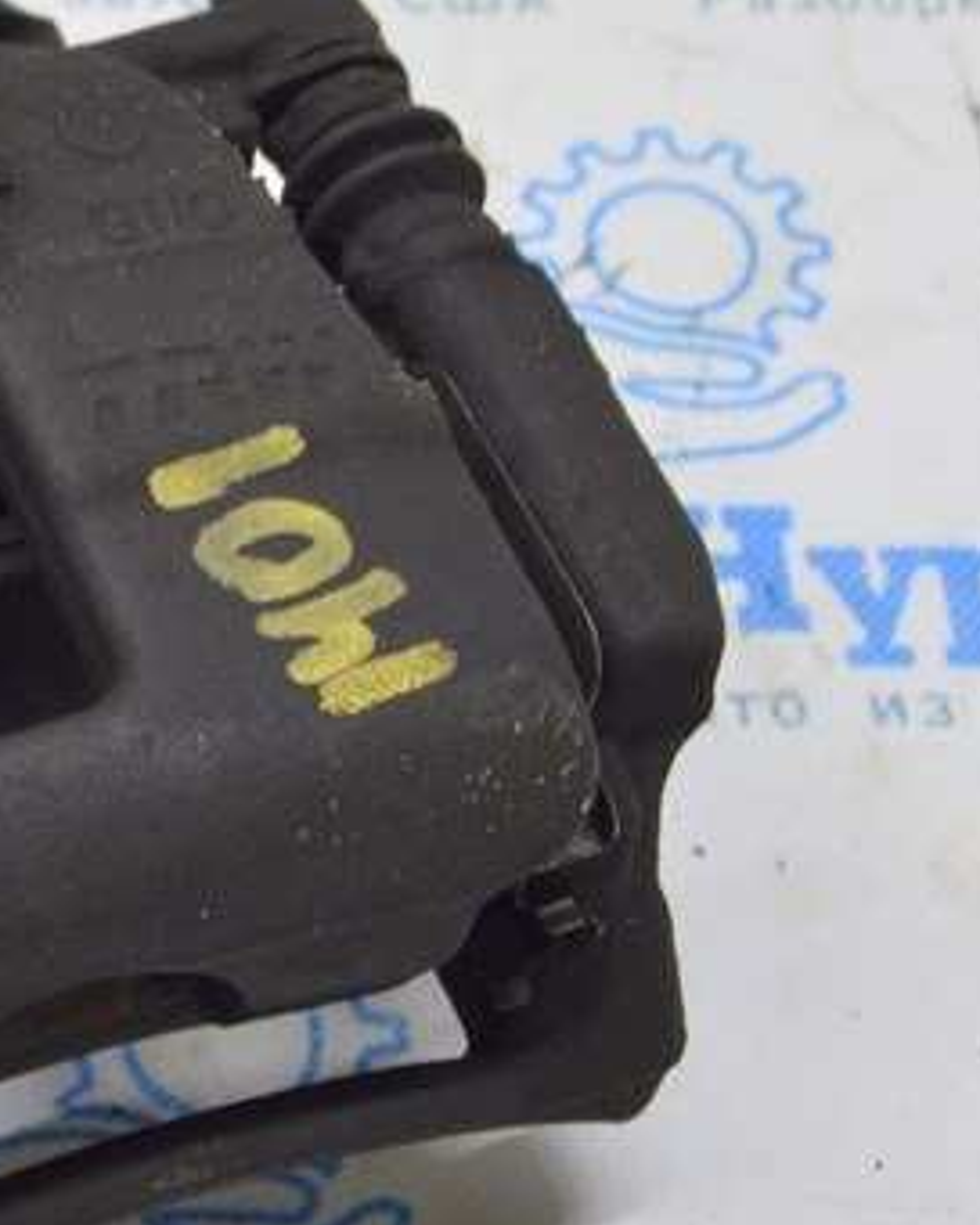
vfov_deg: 17.4
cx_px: -90
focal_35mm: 110
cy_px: 445
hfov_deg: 13.7
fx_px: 3988
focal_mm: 26
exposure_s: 1/20
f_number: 5.6
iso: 400
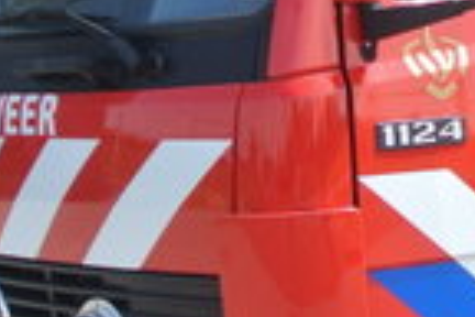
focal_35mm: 138
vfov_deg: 9.9
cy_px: 142
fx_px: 1821
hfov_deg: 13.4
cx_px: 856
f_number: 4
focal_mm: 11.8
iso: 100
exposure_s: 1/320
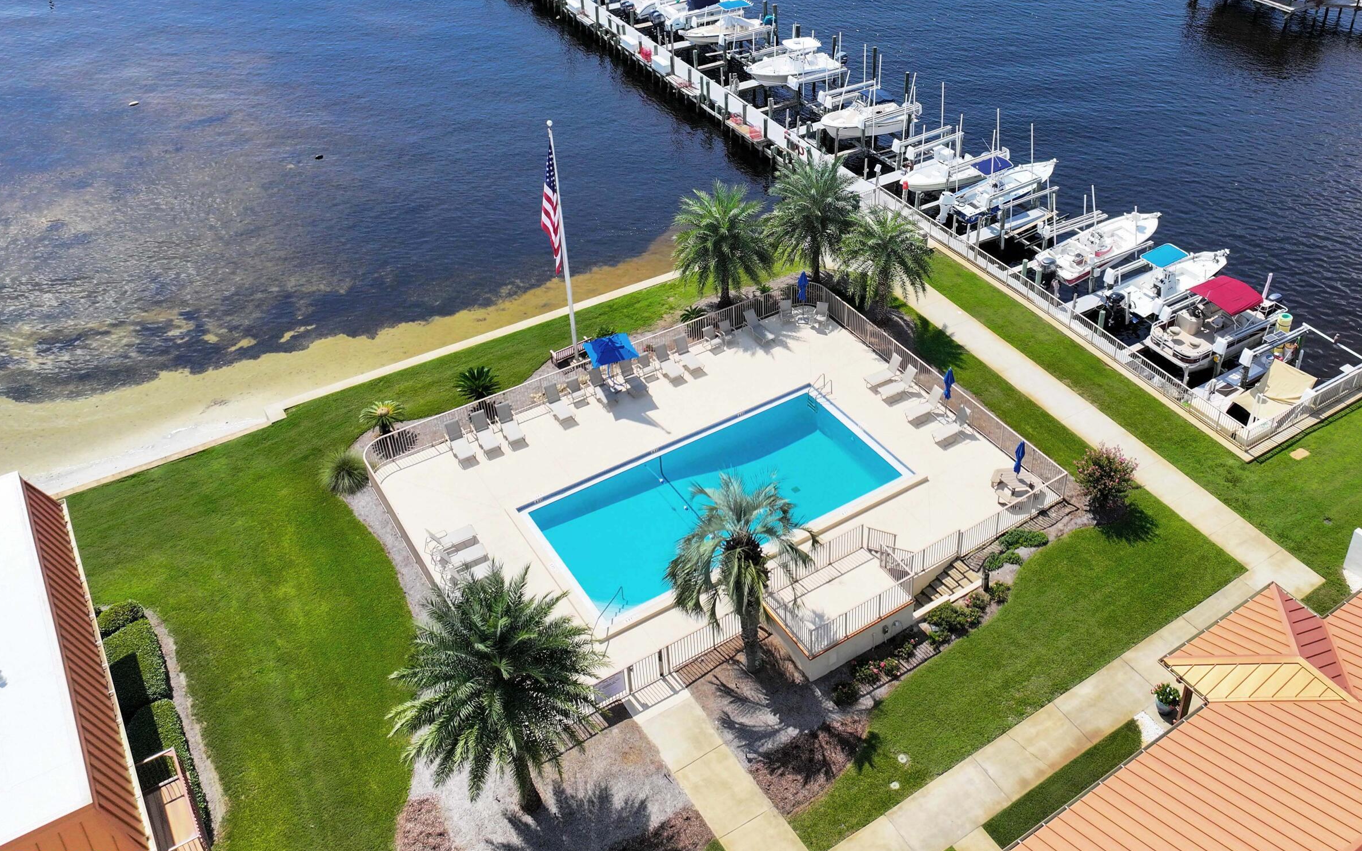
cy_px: 284
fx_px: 1188
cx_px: 799
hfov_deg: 59.3
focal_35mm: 32
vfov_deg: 39.0
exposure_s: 1/4000
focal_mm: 12.29
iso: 260
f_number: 2.8
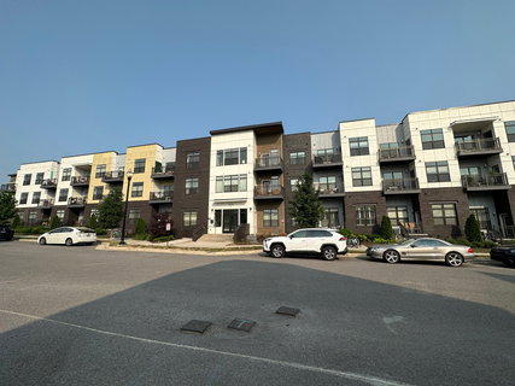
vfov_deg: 85.6
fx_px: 208
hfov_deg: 102.1
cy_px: 193
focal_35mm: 14
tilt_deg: +8.9
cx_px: 258
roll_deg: +0.4
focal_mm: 2.22
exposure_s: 1/2353
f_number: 2.2
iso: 50
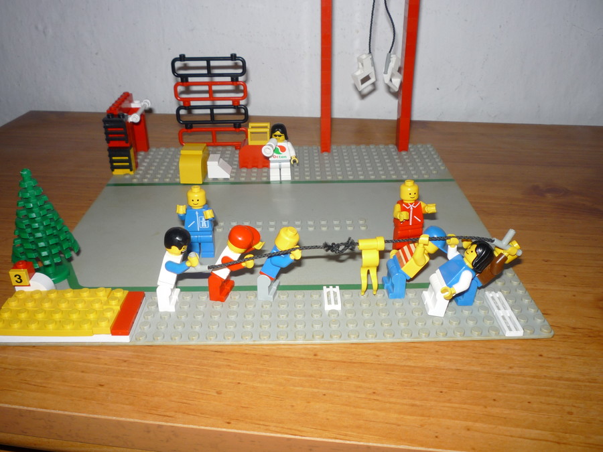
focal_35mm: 32
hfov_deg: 56.8
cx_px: 302
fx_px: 557
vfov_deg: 44.2
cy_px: 226
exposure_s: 1/30
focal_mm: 5.2
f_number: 3.3
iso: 100
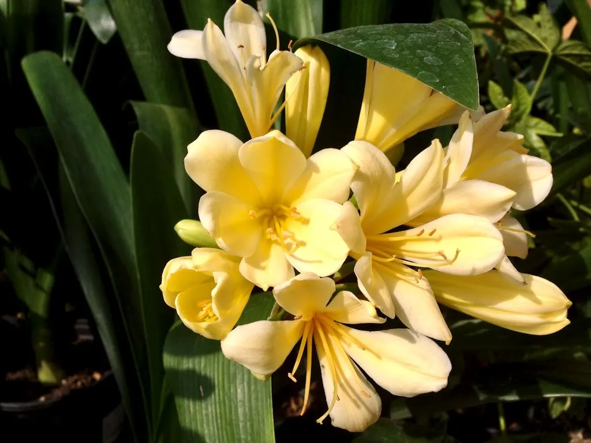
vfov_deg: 42.9
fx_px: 563
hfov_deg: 55.4
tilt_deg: -15.7
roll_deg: +2.5
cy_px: 222
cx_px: 296
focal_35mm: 33
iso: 50
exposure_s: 1/861
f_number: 2.4
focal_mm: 4.12
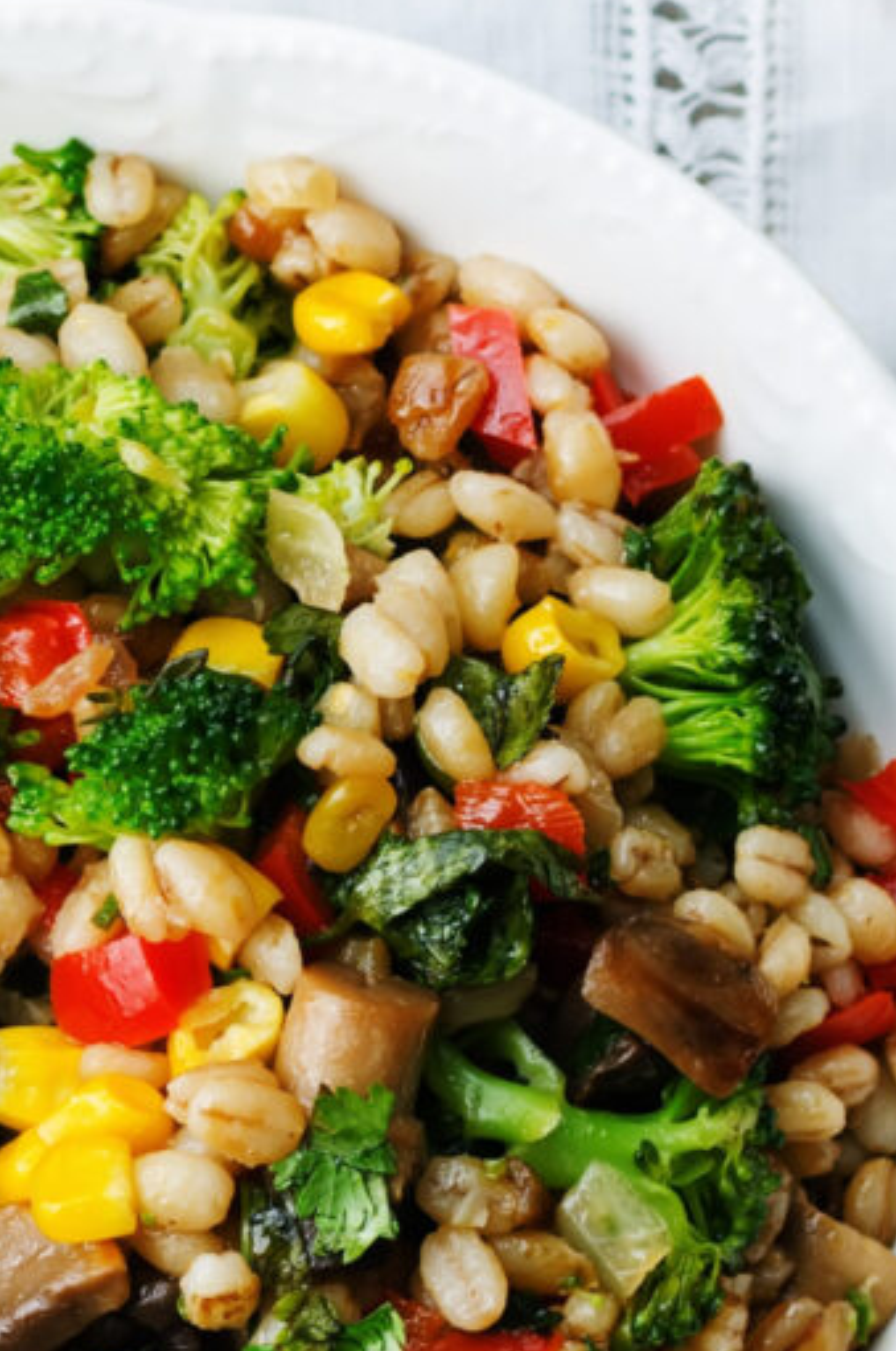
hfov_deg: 5.2
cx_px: -225
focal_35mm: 264
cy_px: 167
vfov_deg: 7.8
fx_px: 9889
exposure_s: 1/25
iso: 100
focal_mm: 50
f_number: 5
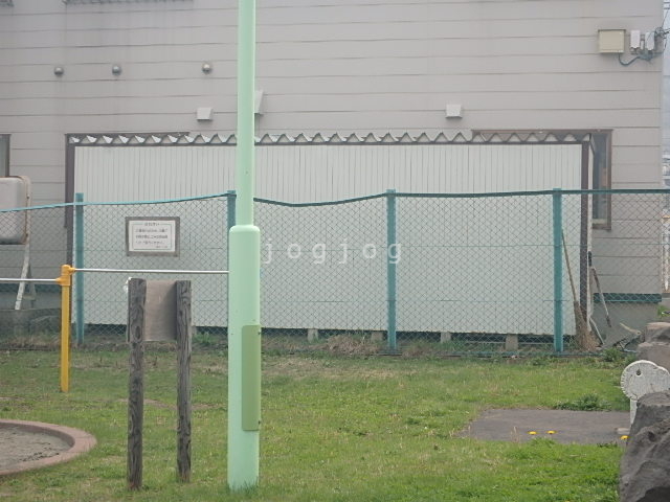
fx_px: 1277
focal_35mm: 66
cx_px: 335
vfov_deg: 22.3
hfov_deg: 29.4
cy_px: 251
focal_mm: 11.7
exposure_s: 1/250
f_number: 5.1
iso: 125
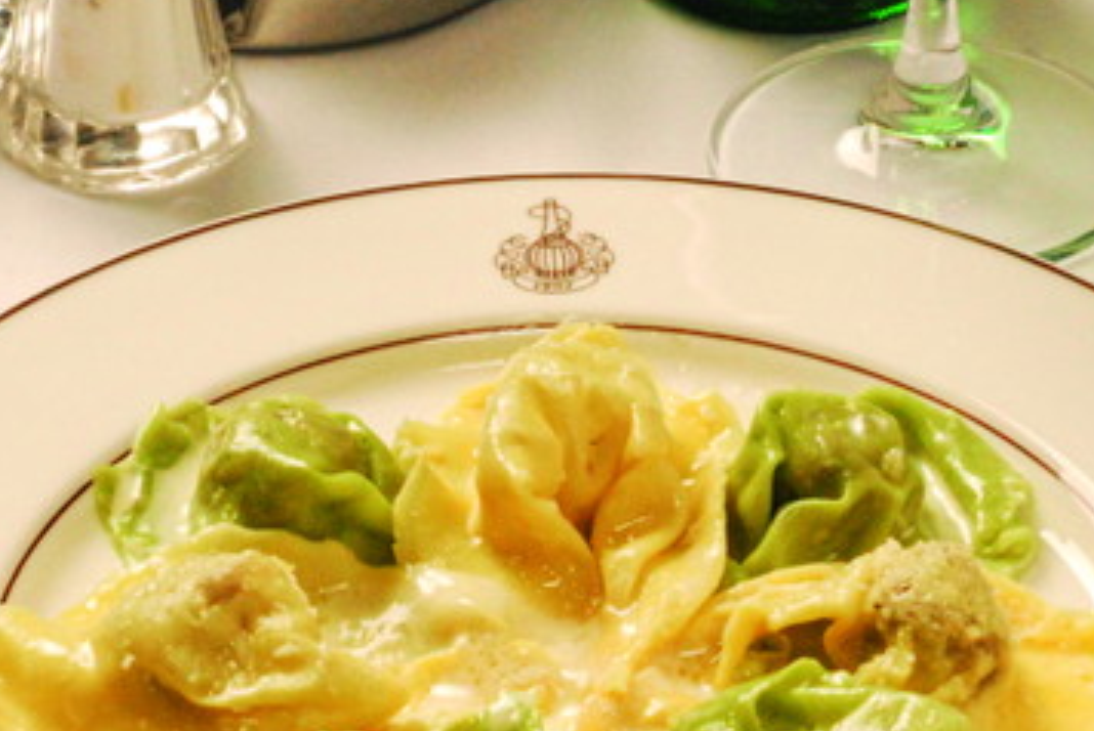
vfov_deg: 7.1
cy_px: 301
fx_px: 5900
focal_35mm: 194
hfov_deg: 10.6
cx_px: 578
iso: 1600
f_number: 32
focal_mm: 60
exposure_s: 1/100
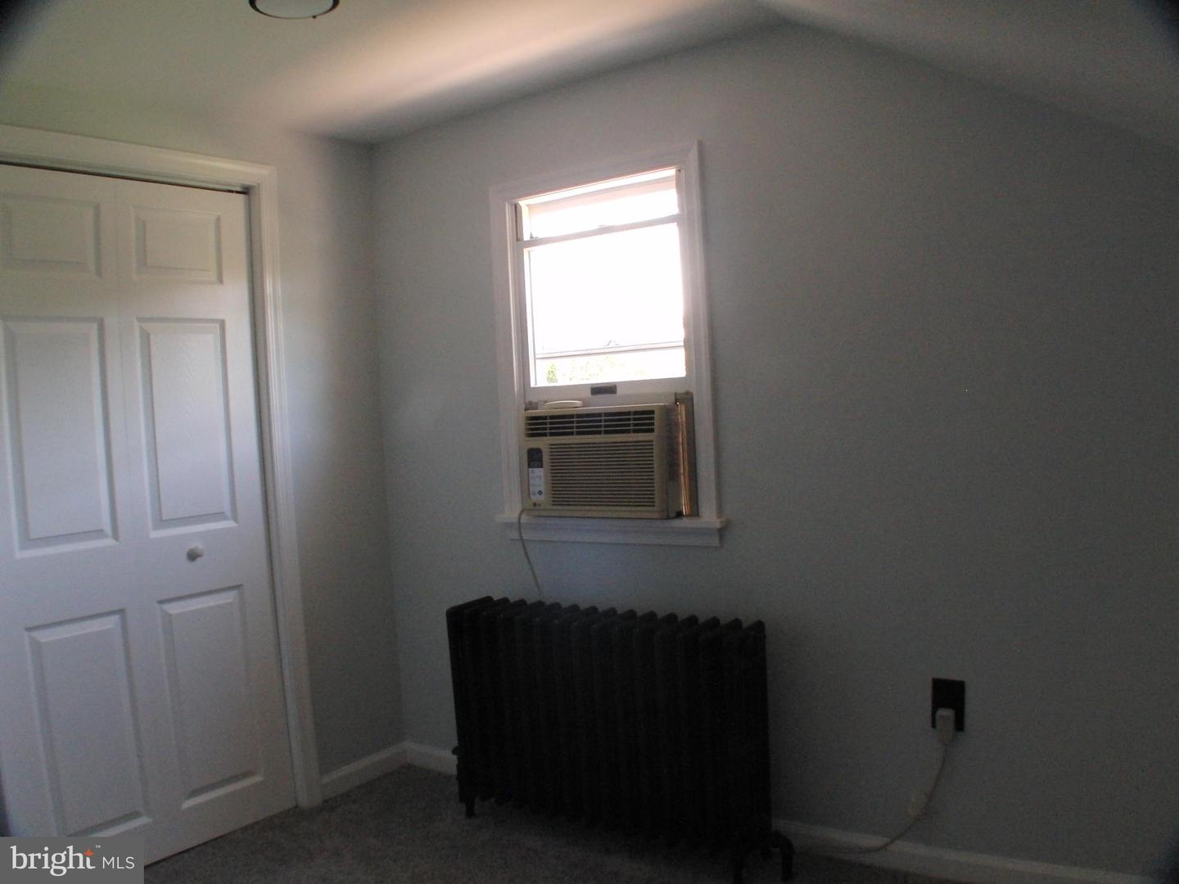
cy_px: 442
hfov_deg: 51.4
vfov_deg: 39.7
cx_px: 590
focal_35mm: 36
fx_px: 1226
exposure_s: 1/50
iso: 400
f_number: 4.2
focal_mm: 7.3
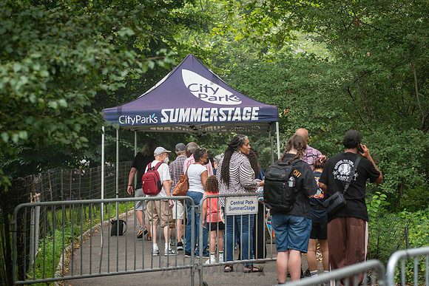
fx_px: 1336
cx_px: 214
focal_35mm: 112
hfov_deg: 18.2
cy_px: 143
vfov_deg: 12.2
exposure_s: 1/640
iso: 1000
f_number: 3.5
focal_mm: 112
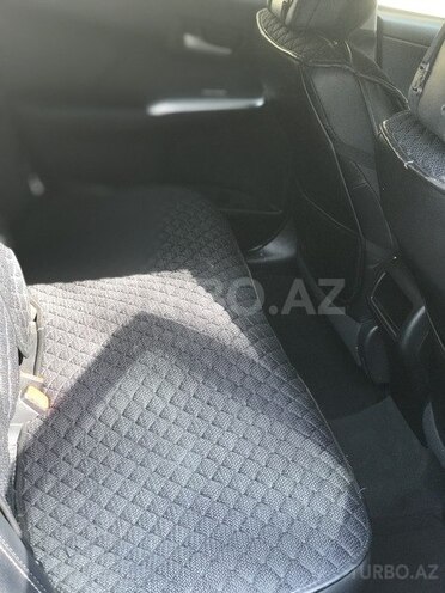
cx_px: 222
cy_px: 296
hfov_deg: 25.7
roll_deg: -4.9
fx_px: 977
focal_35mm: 57
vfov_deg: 33.8
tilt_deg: -25.2
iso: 64
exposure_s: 1/50
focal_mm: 6.6
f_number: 2.8
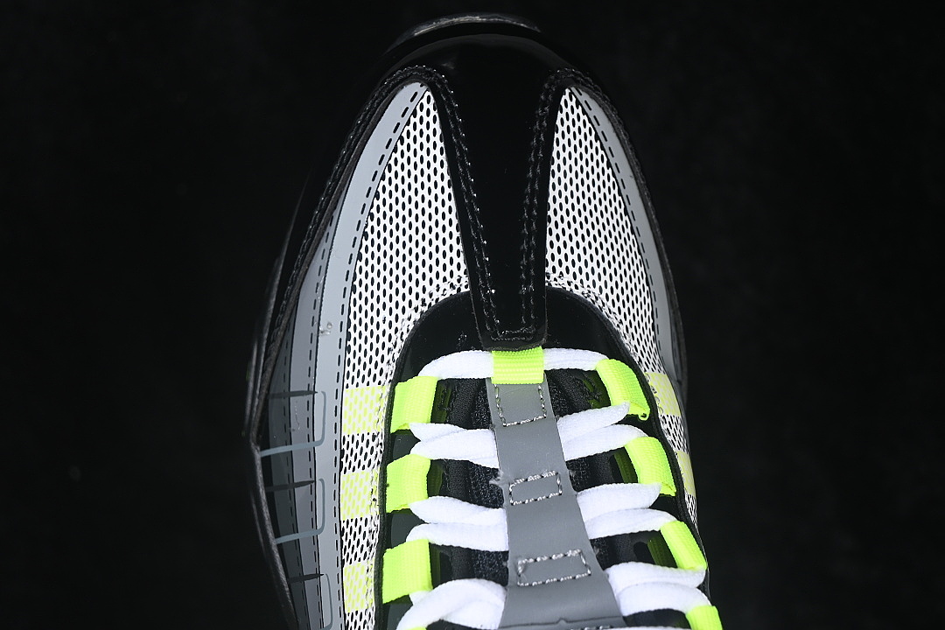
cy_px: 315
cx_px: 472
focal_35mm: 75
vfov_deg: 18.2
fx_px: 1969
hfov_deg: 27.0
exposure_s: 1/80
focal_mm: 50
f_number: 6.3
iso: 160
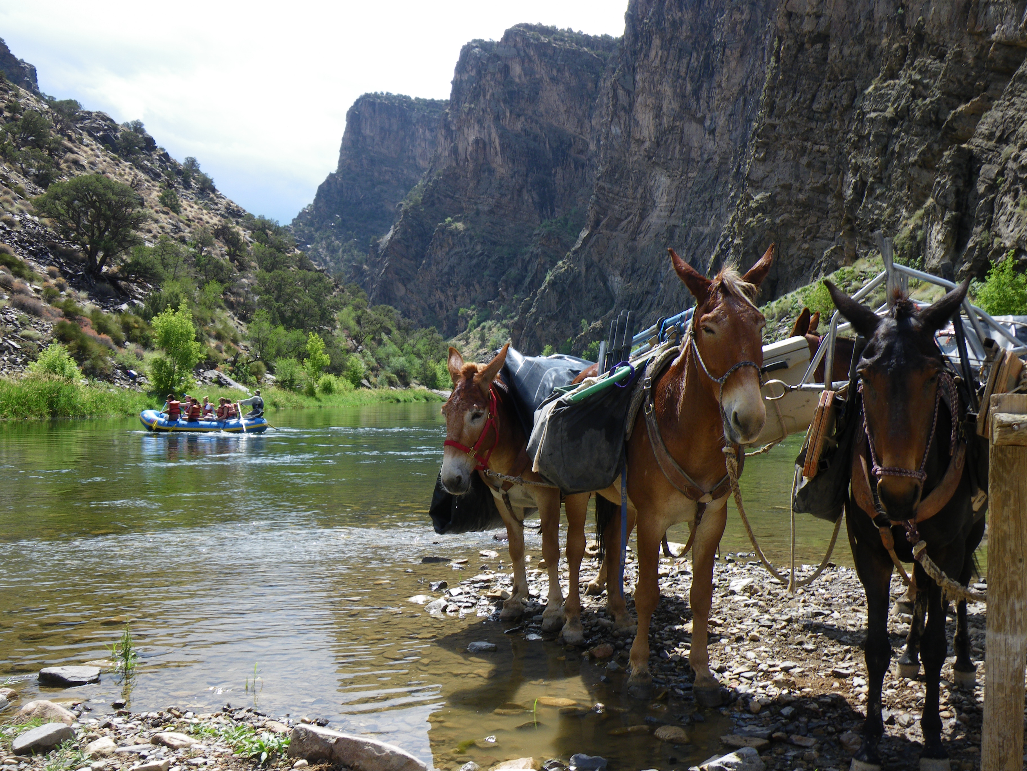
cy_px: 386
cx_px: 514
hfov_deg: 54.0
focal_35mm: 34
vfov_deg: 41.8
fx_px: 1009
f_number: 4.6
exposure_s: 1/160
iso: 50
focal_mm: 6.1
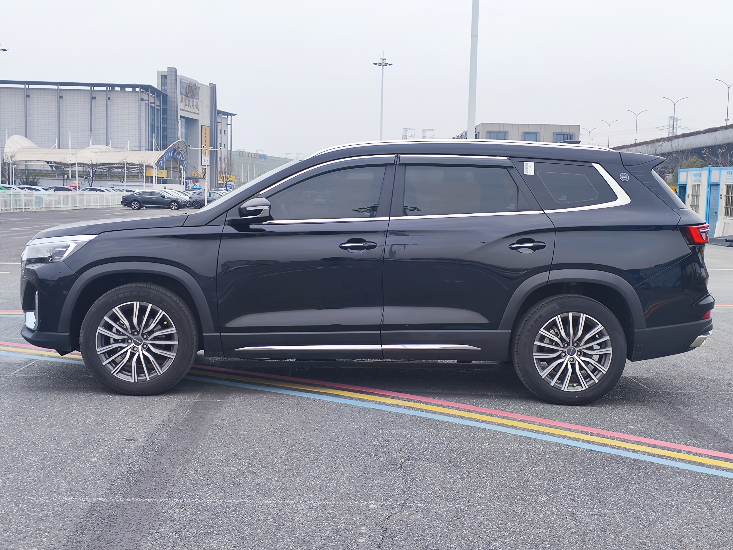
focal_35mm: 42
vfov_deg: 34.3
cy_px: 275
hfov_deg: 44.8
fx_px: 889
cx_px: 366
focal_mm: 5.84
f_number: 1.6
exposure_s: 1/1126
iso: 80
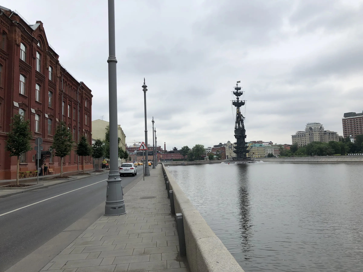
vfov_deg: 49.7
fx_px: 294
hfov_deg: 63.4
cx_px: 182
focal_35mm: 28
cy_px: 136
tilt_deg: +6.0
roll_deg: +0.6
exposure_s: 1/1919
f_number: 1.8
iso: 20
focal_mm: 4
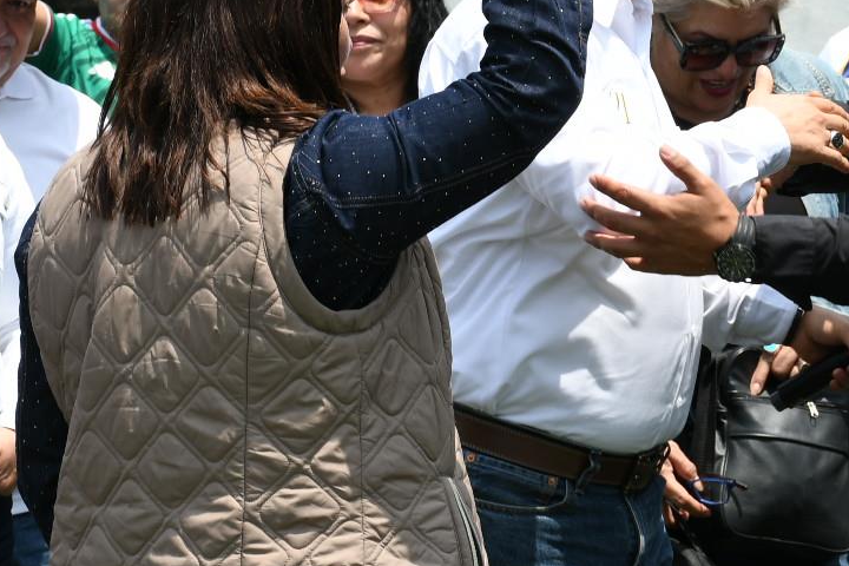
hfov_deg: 10.9
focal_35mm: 189
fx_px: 4457
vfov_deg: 7.3
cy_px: 197
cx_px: 598
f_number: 8
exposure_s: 1/250
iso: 160
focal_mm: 56
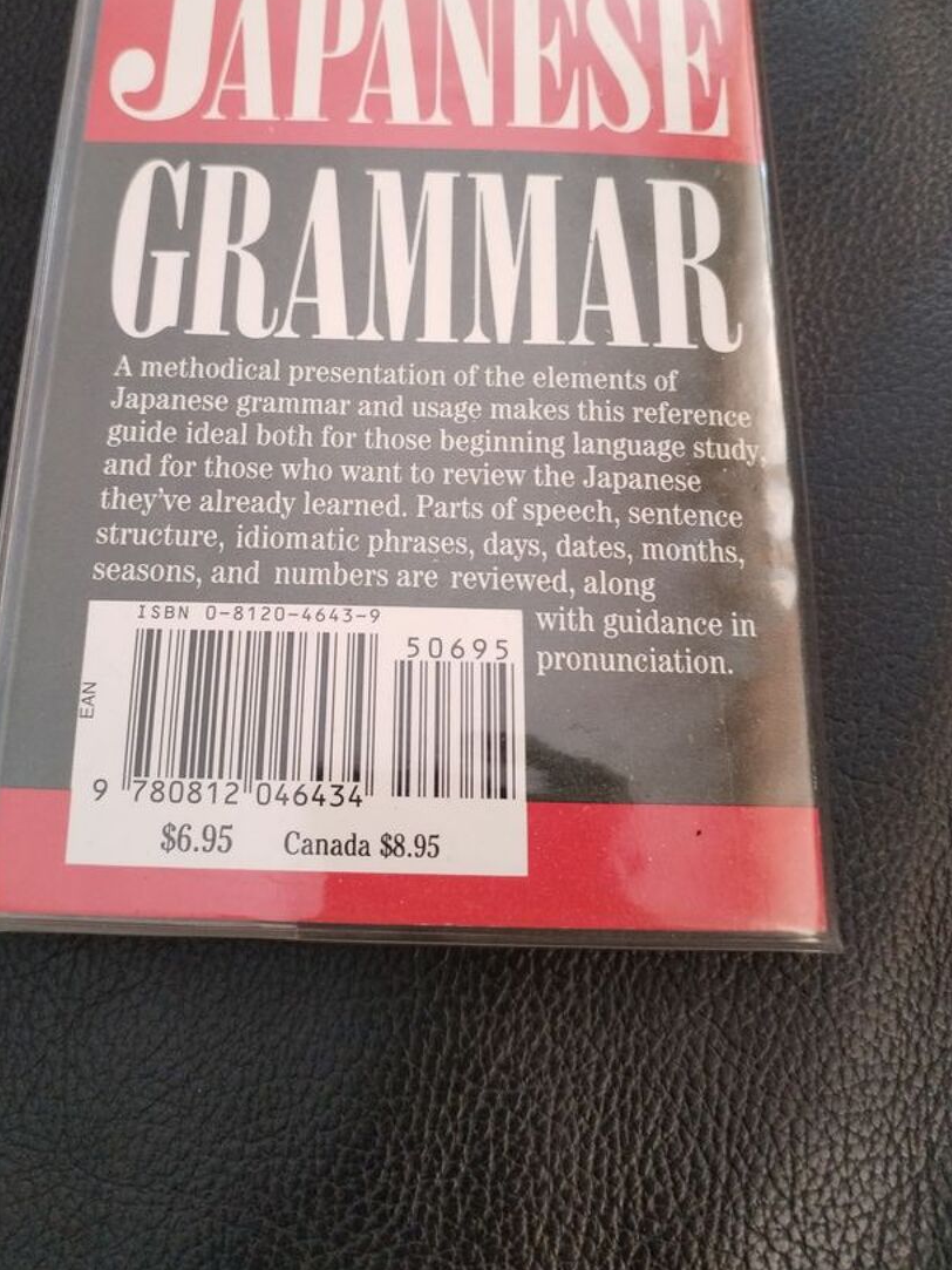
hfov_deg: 44.0
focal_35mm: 32
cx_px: 395
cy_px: 515
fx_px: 1174
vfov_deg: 56.4
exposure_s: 1/50
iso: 462
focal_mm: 4.75
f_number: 1.8
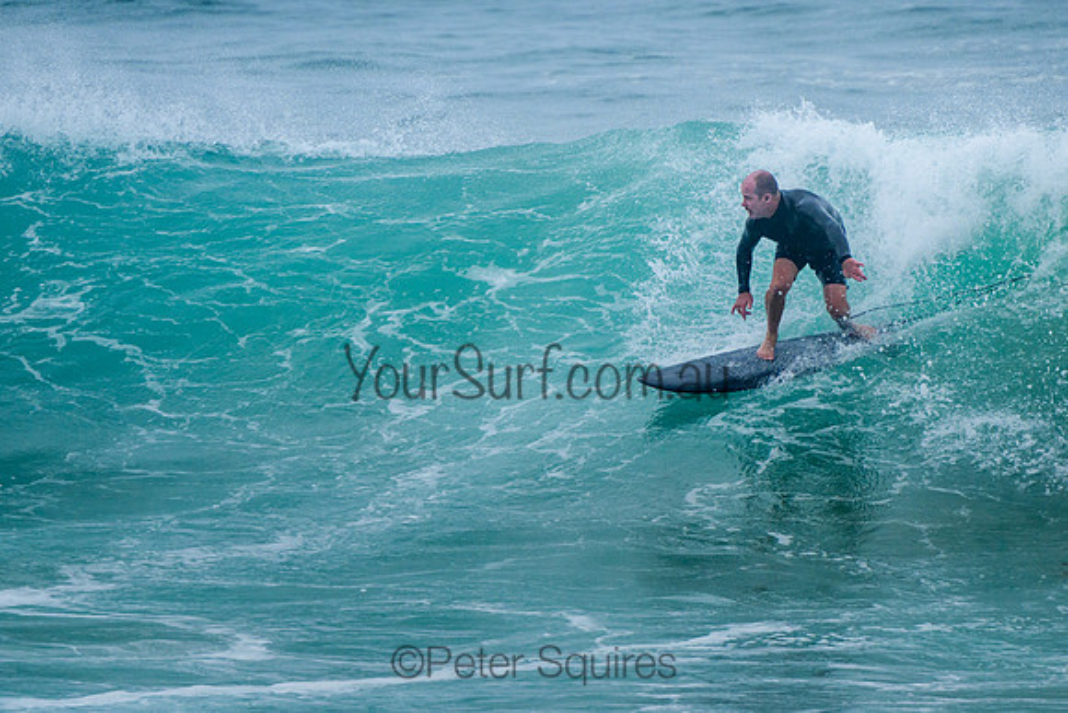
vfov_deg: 2.5
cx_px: 702
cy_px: 281
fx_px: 16330
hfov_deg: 3.7
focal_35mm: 550
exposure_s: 1/2000
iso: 500
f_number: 7.1
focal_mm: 400
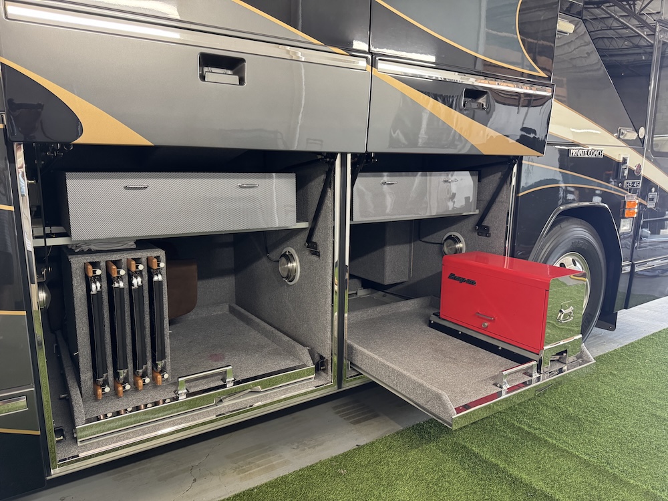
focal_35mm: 24
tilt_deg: -12.1
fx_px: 463
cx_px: 334
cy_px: 250
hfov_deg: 71.6
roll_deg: -0.1
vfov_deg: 56.8
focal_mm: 6.76
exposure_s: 1/60
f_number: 1.78
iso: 500
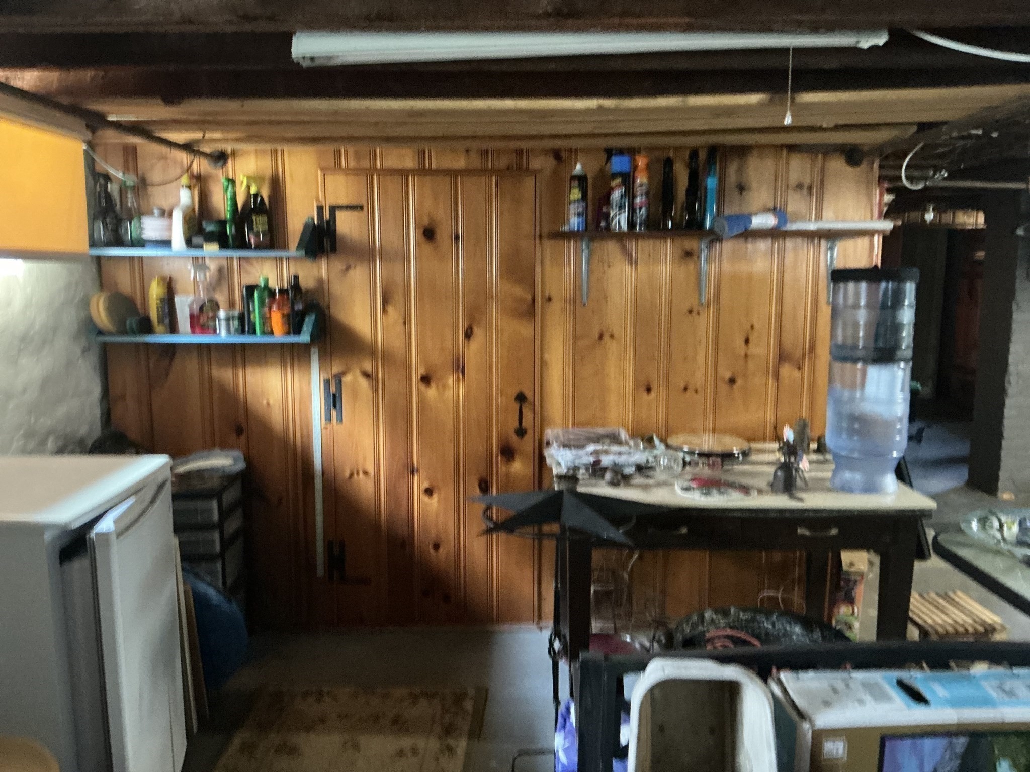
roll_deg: -0.6
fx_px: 833
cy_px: 386
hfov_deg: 63.4
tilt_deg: -10.0
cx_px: 515
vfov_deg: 49.7
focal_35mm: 28
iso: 500
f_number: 1.8
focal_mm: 3
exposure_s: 1/24
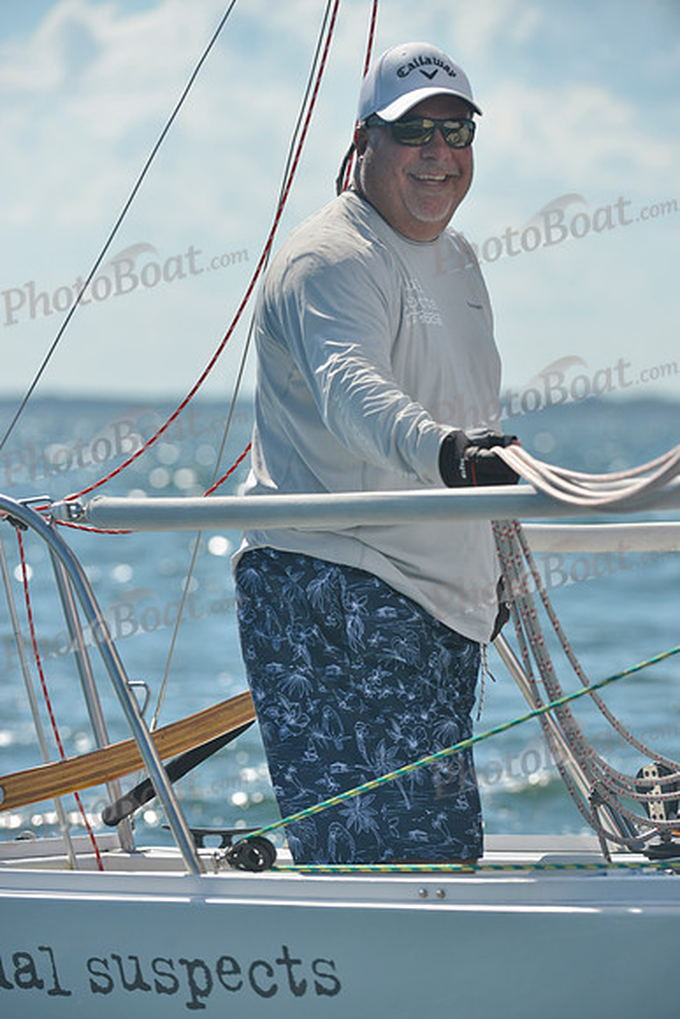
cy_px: 510
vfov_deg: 10.3
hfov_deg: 6.9
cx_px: 340
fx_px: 5663
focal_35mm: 200
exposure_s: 1/1250
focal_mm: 200
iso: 200
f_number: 6.3
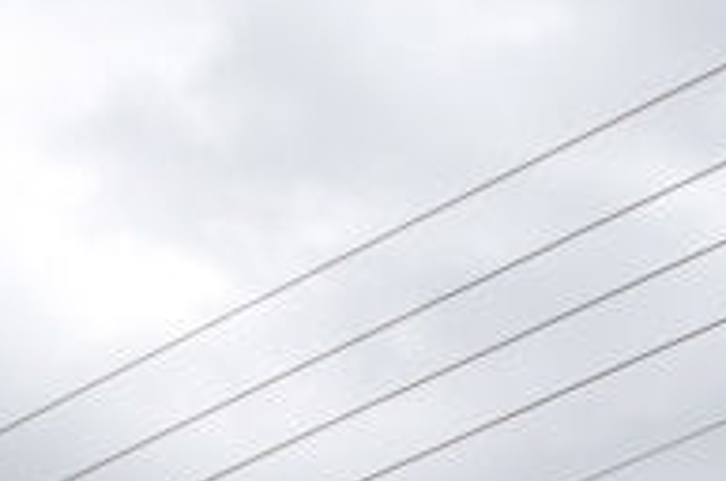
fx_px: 3382
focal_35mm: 168
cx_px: 1128
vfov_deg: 7.2
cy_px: 1482
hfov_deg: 11.7
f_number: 10
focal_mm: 18
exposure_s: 1/400
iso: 200
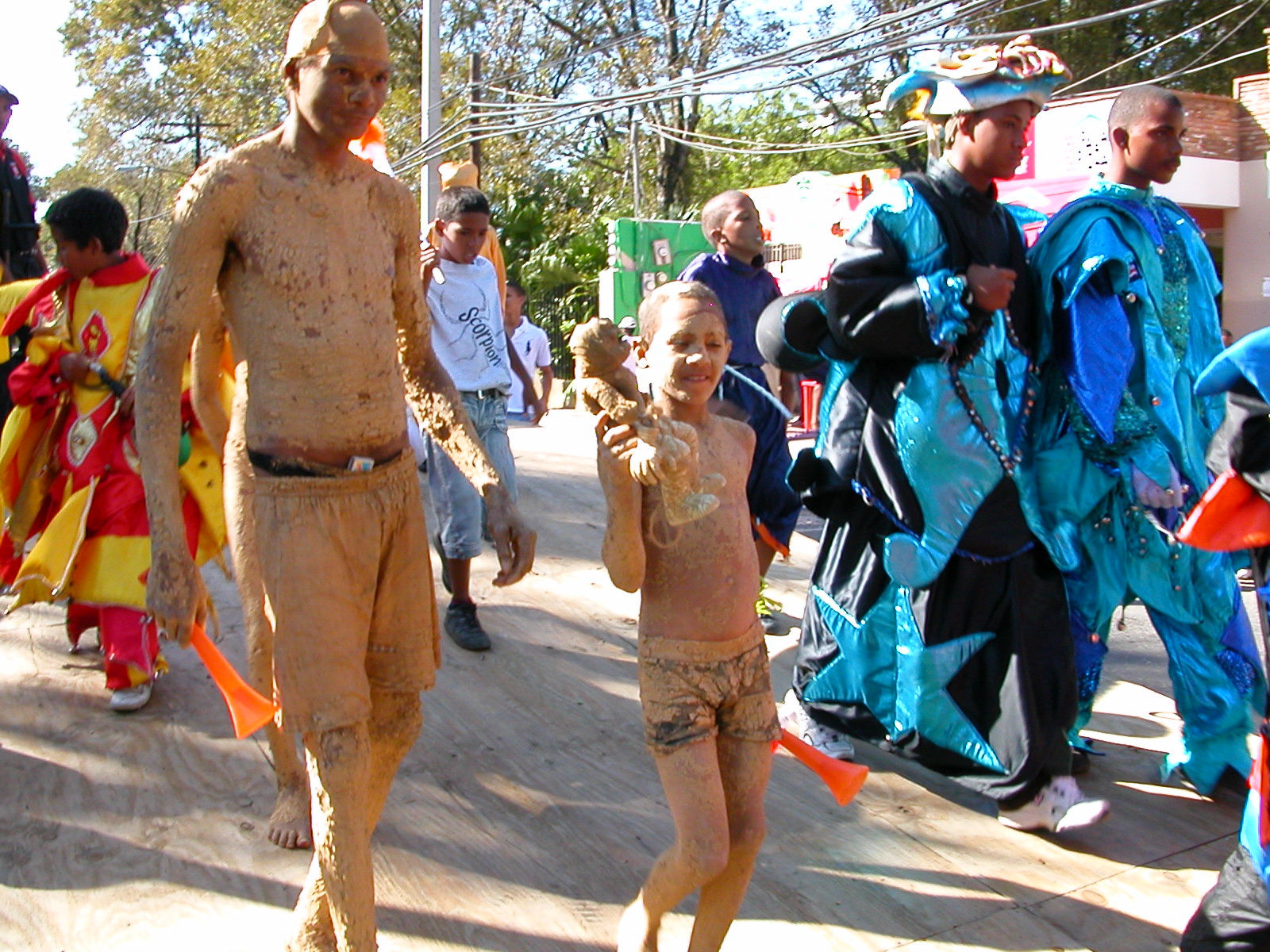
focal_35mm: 37
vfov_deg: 38.7
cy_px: 476
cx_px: 635
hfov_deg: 50.1
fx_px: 1357
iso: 100
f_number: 4.5
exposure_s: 1/126
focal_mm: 5.6
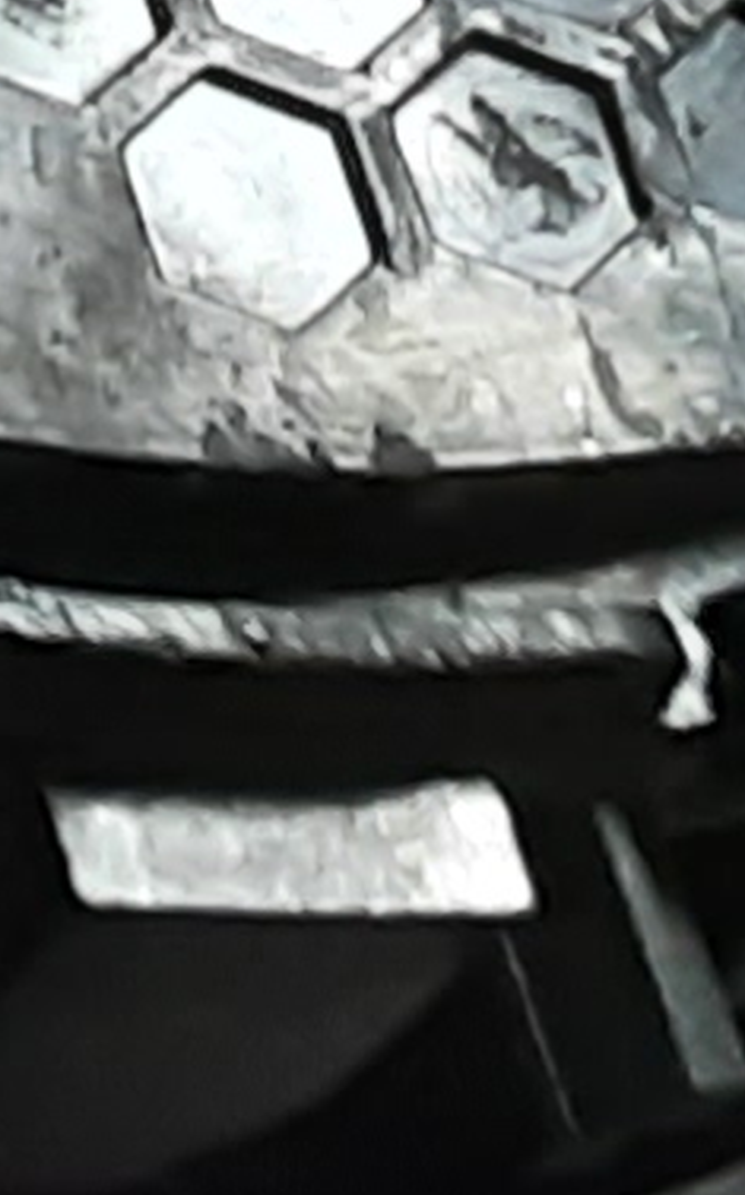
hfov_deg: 5.2
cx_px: -726
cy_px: -1598
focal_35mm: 248
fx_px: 8072
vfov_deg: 7.9
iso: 125
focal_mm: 2.91
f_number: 1.9
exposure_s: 1/50
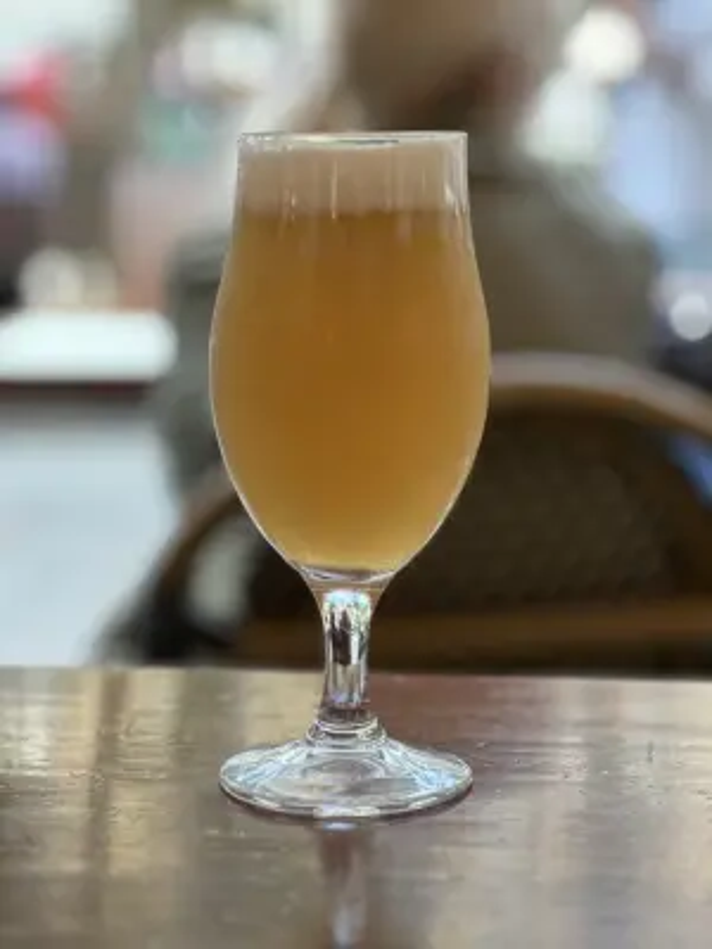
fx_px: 2112
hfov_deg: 19.1
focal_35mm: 77
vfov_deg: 25.3
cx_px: 356
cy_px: 474
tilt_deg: -8.0
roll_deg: +1.2
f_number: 2.8
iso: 125
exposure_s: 1/33
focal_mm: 9
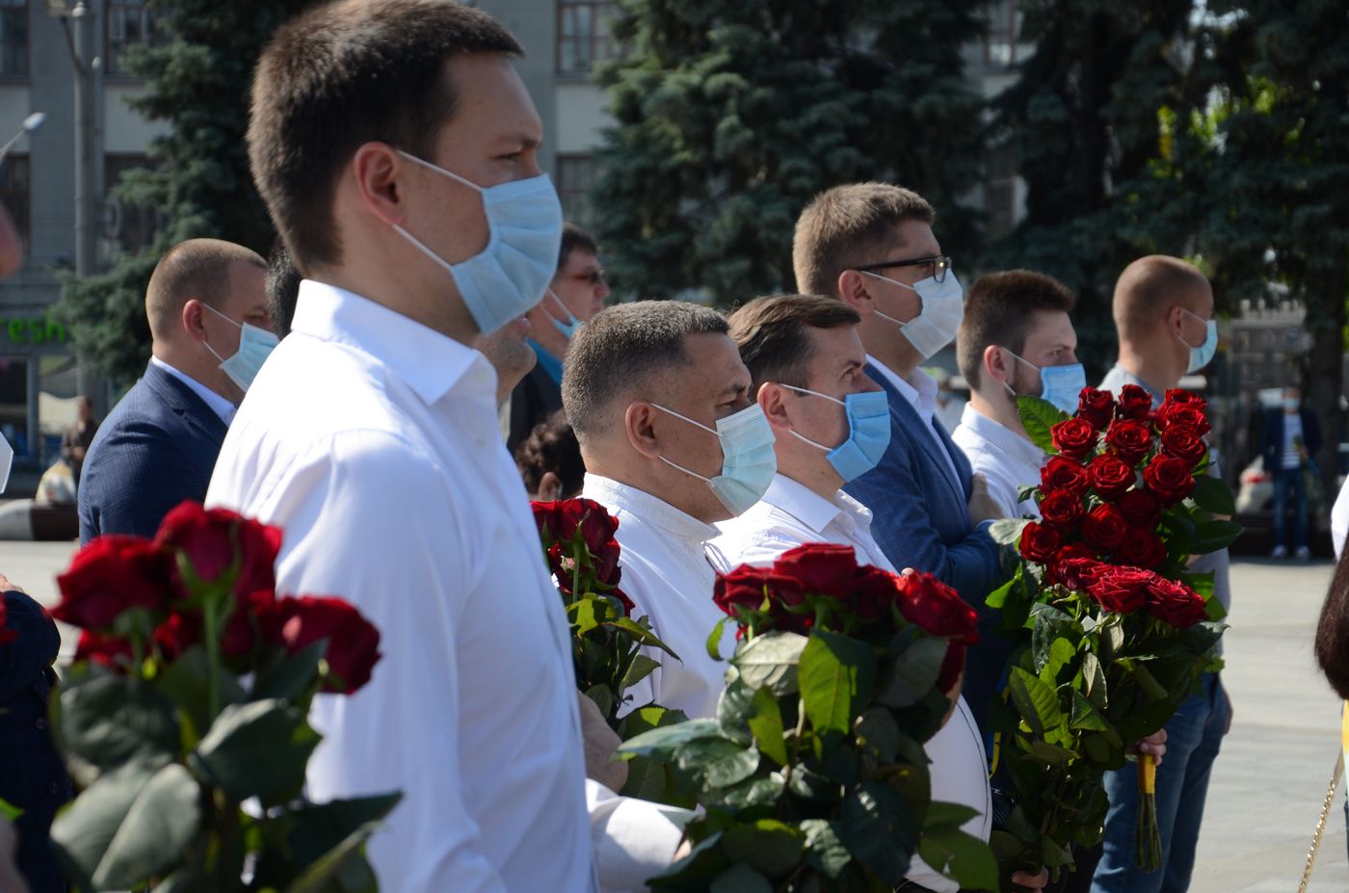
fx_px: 3926
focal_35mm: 105
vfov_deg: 13.0
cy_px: 446
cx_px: 674
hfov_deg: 19.5
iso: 200
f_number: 6.3
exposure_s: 1/640
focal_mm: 70
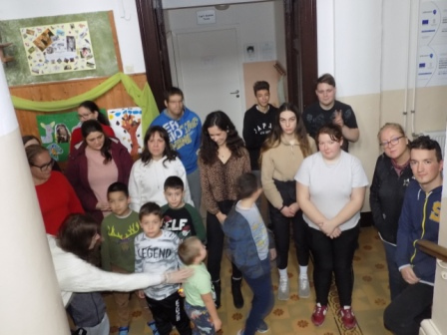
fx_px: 439
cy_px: 168
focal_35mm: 34
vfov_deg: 41.8
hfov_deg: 54.0
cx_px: 224
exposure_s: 1/4
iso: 400
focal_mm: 6.1
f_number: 3.4
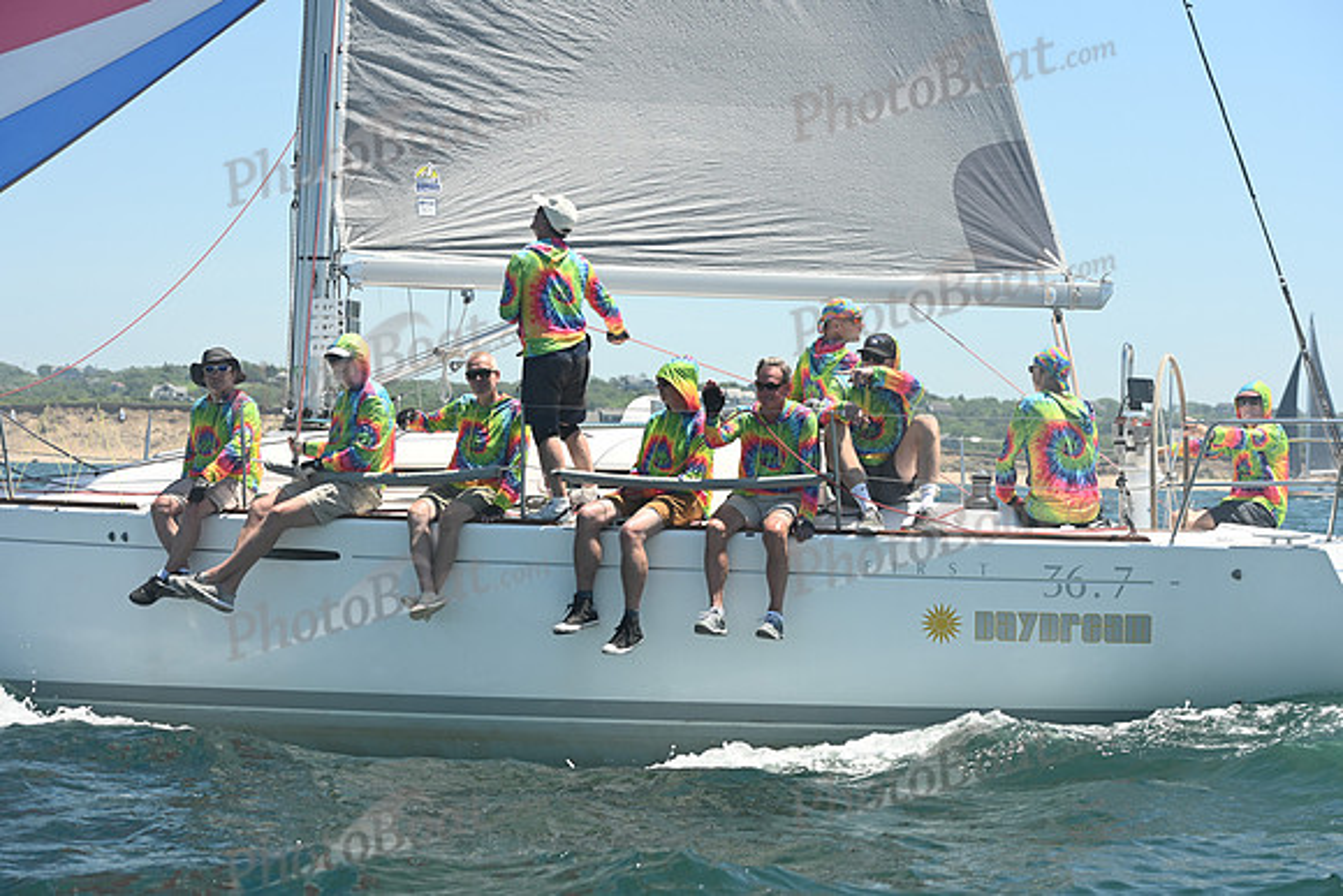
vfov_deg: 16.1
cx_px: 672
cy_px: 448
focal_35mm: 85
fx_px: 3172
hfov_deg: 23.9
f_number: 7.1
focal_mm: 85
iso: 320
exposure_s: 1/1000
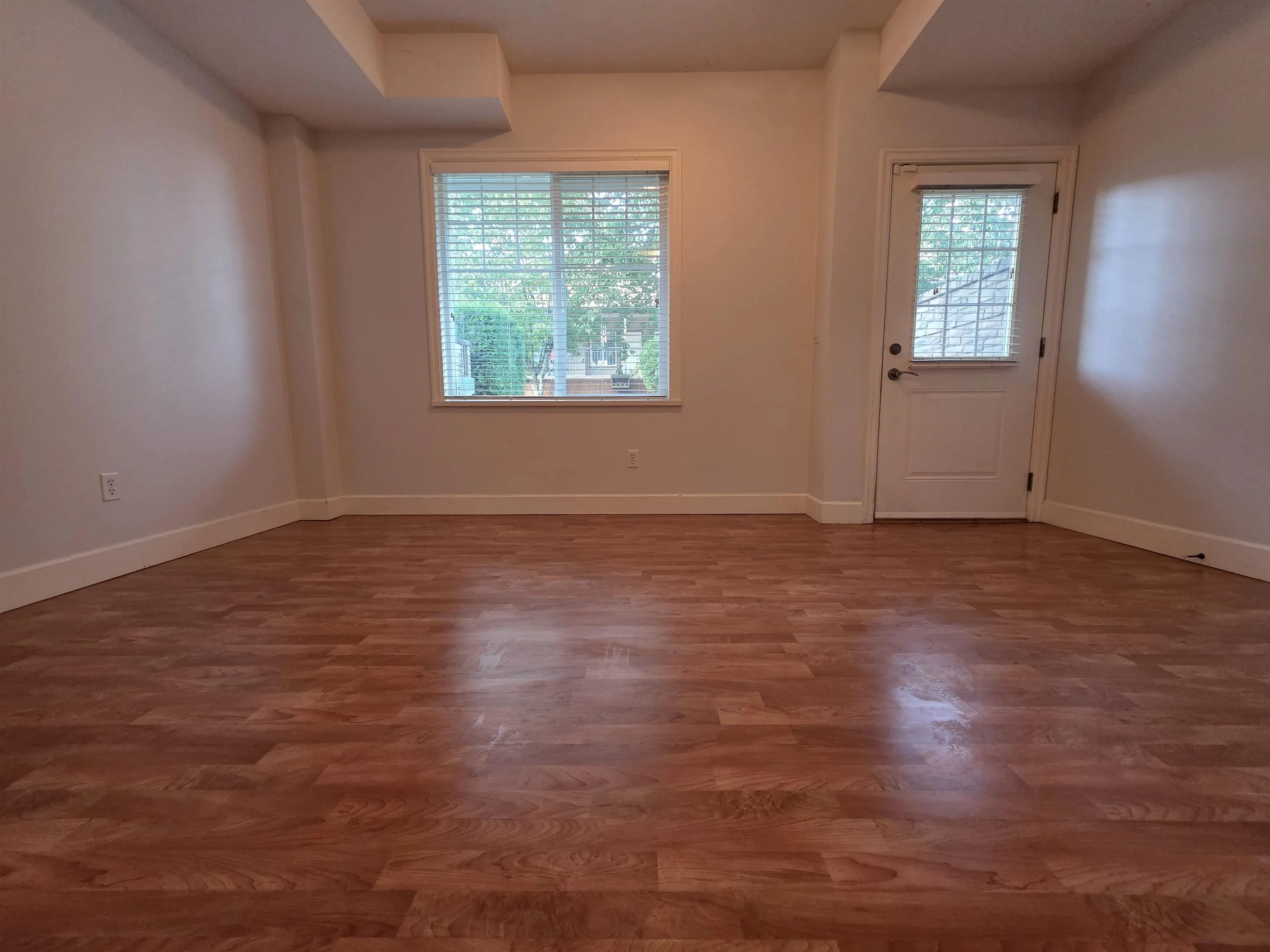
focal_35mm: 13
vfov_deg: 89.9
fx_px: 477
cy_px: 476
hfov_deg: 106.2
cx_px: 635
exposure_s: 1/60
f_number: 1.9
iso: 400
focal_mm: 2.2
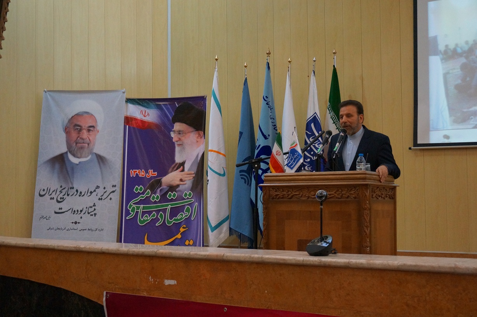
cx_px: 238
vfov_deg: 26.4
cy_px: 158
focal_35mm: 51
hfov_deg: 38.9
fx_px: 675
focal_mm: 34
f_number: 5
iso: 3200
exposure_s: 1/100
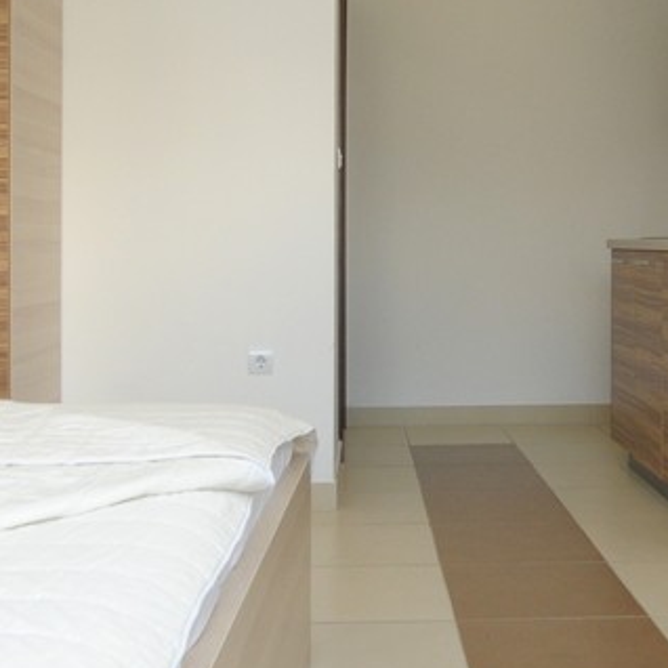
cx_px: 349
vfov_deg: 35.0
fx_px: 1048
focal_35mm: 48
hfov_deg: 35.3
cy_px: 222
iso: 500
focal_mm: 10
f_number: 5.6
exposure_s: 1/125
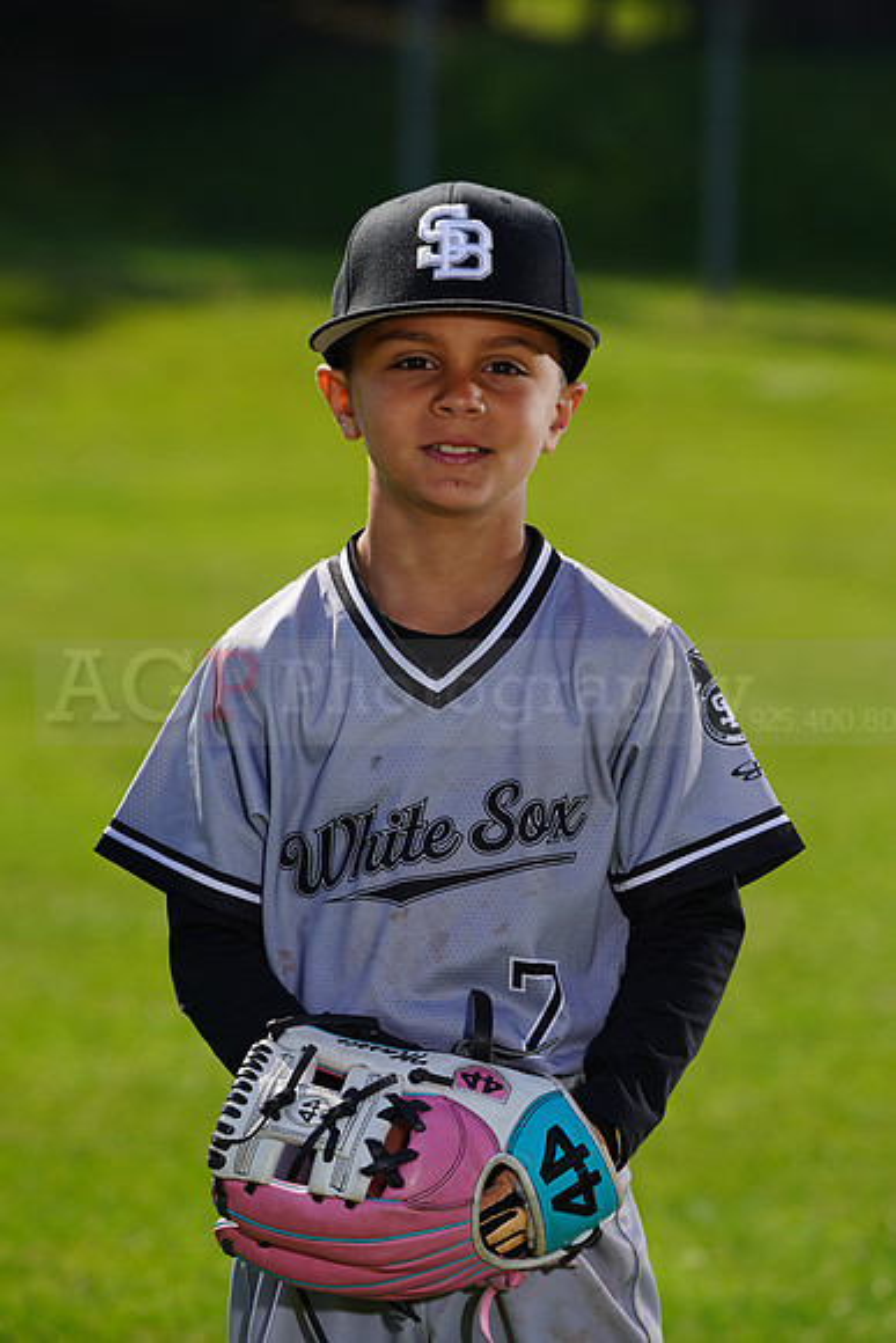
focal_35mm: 221
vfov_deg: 9.3
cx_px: 448
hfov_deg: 6.2
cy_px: 672
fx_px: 8245
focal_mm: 221
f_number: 8
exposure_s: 1/250
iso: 100
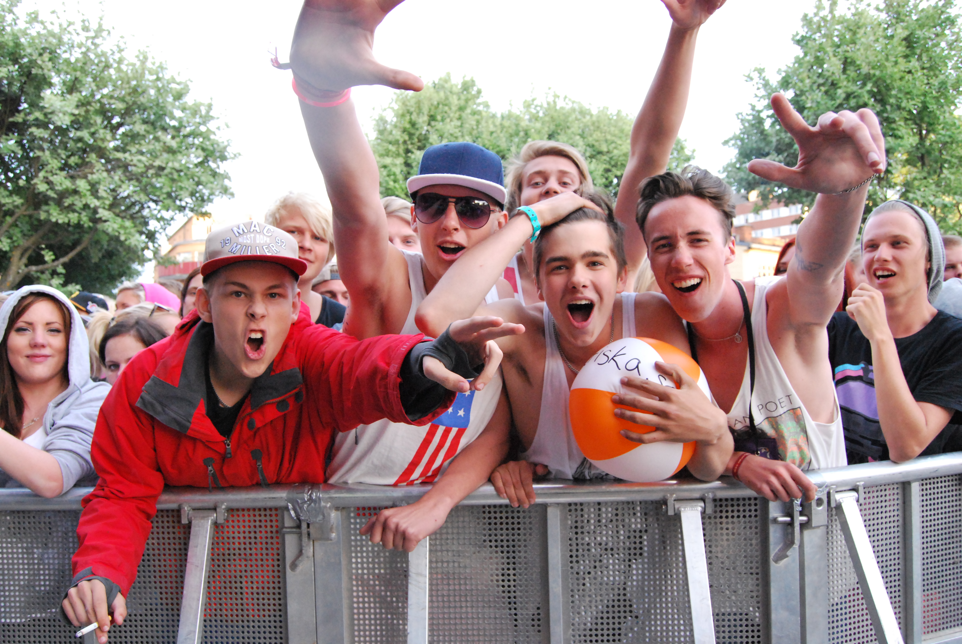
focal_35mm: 28
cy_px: 322
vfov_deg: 45.8
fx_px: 762
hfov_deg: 64.5
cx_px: 481
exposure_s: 1/125
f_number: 5.6
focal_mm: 19
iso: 1600
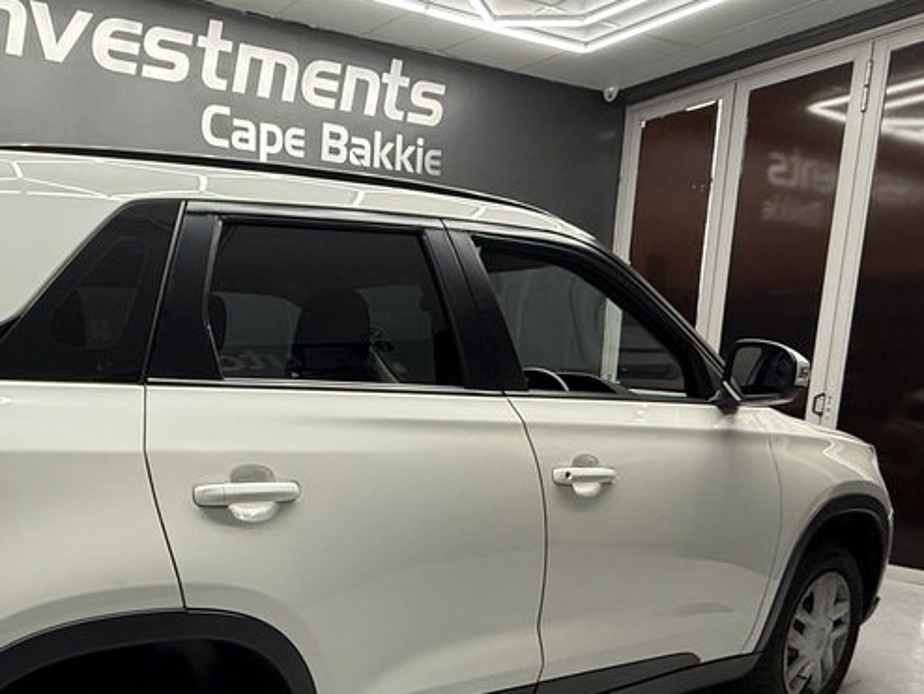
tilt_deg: -9.9
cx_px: 165
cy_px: 503
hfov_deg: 56.4
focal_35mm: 29
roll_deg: -0.1
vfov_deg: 46.8
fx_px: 774
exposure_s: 1/100
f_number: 2.2
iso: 200
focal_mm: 2.22
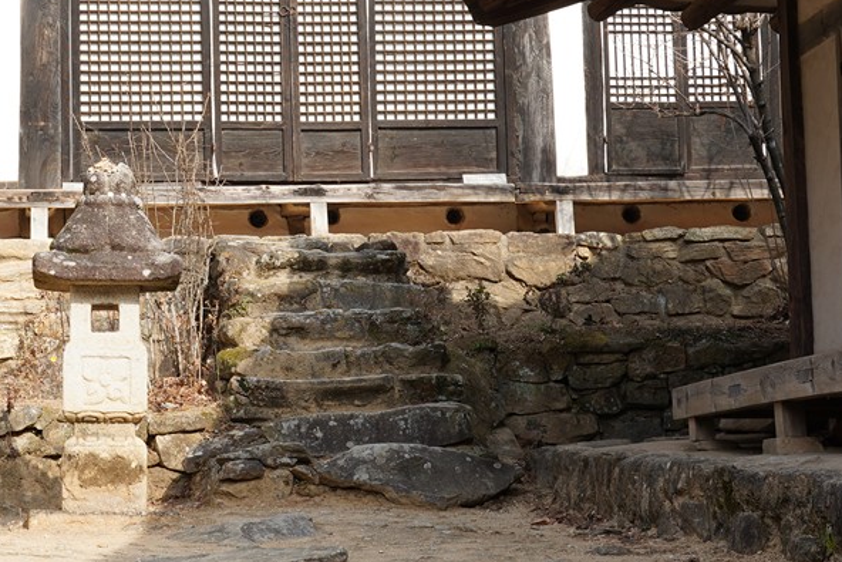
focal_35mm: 98
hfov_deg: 20.6
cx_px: 168
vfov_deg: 14.0
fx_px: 2293
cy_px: 199
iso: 200
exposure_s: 1/100
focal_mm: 29
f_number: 11
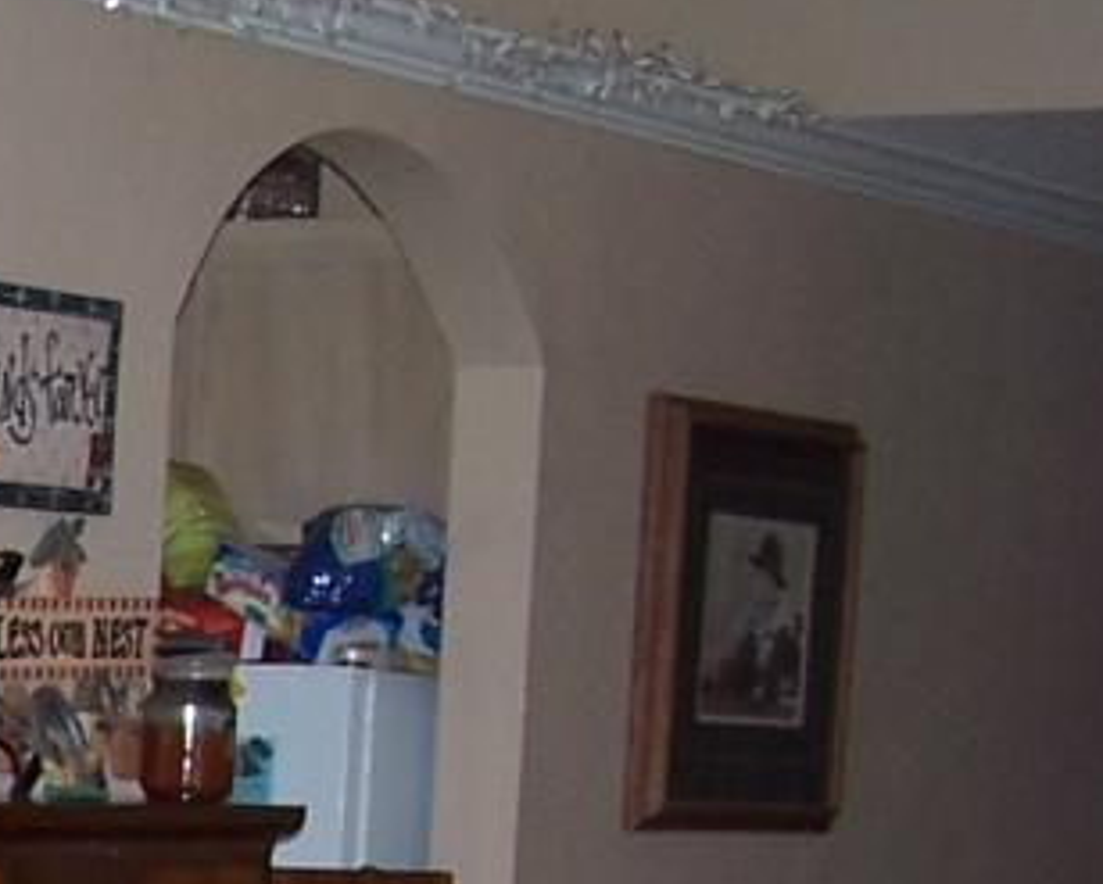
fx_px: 5032
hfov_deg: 11.6
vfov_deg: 9.9
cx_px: -856
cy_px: 1117
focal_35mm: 154
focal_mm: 6.3
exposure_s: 1/60
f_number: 2.8
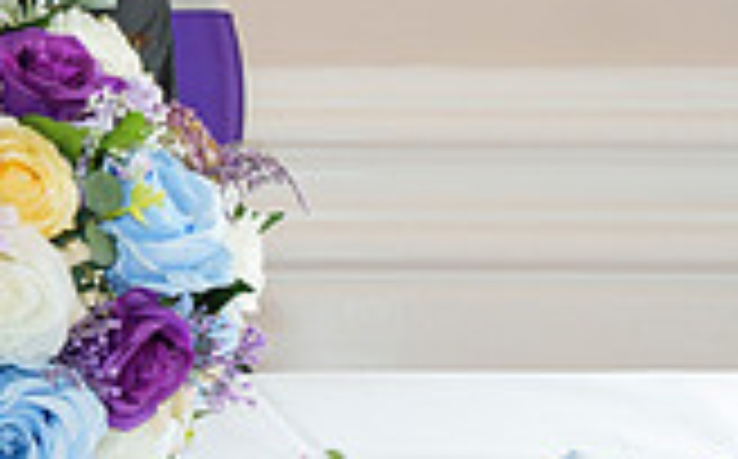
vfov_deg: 5.8
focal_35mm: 224
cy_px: -201
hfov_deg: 9.2
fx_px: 4499
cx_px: -291
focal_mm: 51
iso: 800
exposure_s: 1/125
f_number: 4
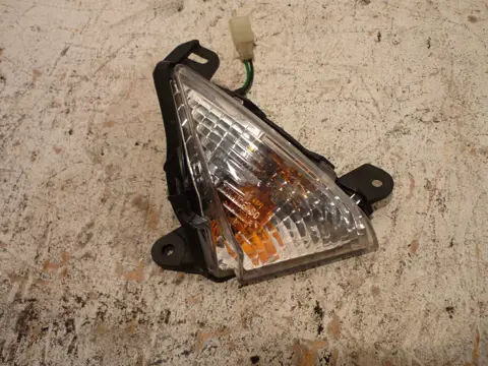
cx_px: 244
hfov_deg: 55.4
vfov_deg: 42.9
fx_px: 465
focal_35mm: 33
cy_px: 183
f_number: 2.8
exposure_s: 1/40
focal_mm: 5.5
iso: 80
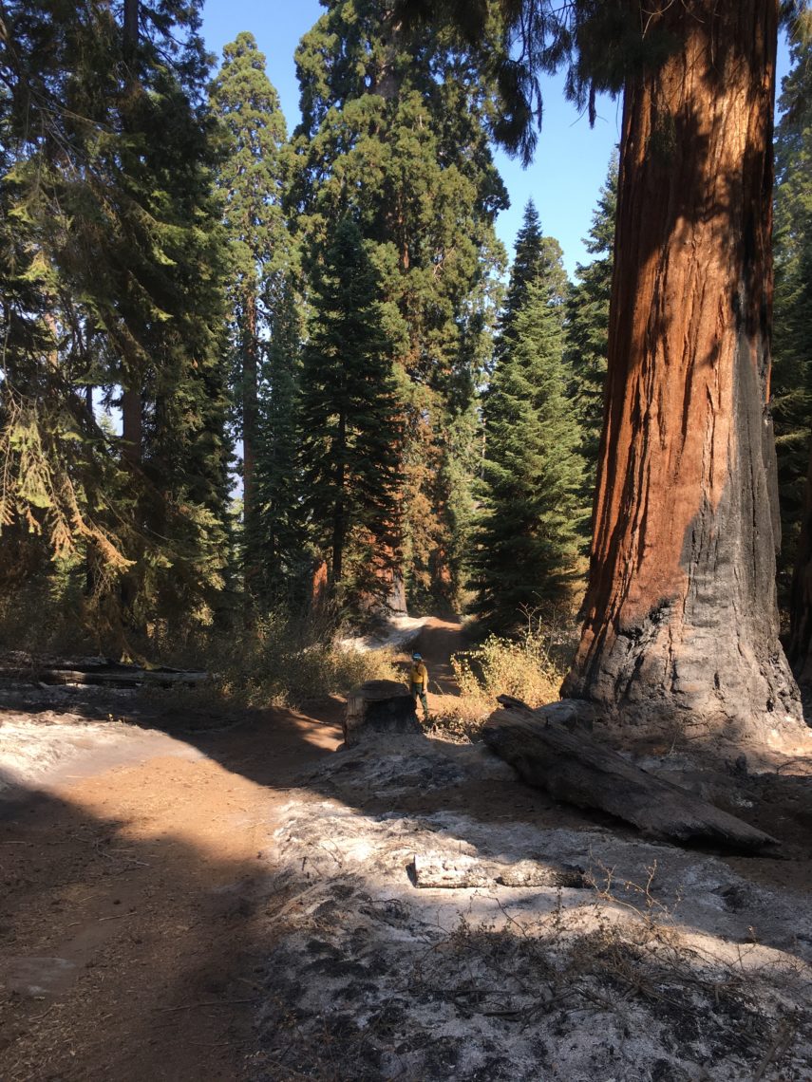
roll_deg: +0.2
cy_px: 541
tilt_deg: -3.7
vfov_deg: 61.7
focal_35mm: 29
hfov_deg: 48.2
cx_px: 406
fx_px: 907
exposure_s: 1/386
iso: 25
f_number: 2.2
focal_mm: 4.15
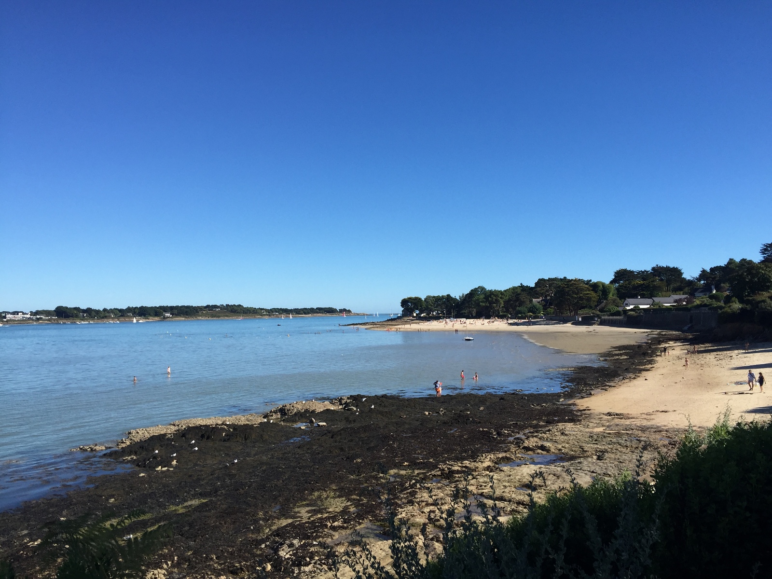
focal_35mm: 29
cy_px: 290
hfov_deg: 61.7
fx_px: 647
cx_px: 386
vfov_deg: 48.2
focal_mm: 4.15
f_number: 2.2
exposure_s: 1/2083
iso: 32
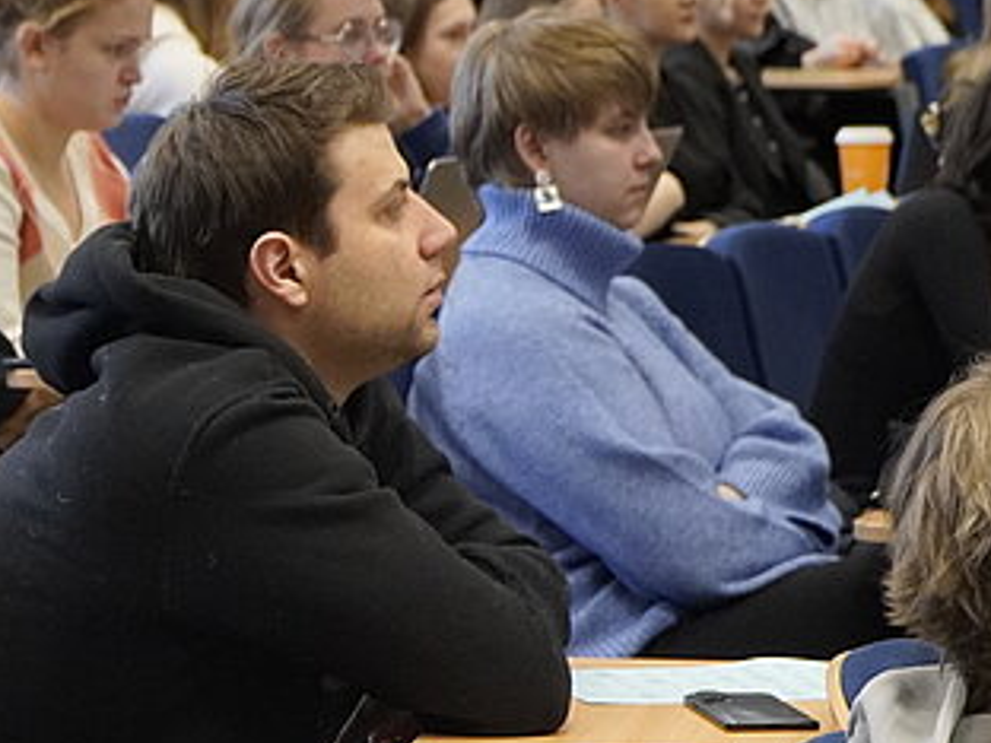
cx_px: -168
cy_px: 441
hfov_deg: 11.4
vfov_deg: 8.7
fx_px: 4867
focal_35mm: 170
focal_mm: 46
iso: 3200
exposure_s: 1/160
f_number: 4
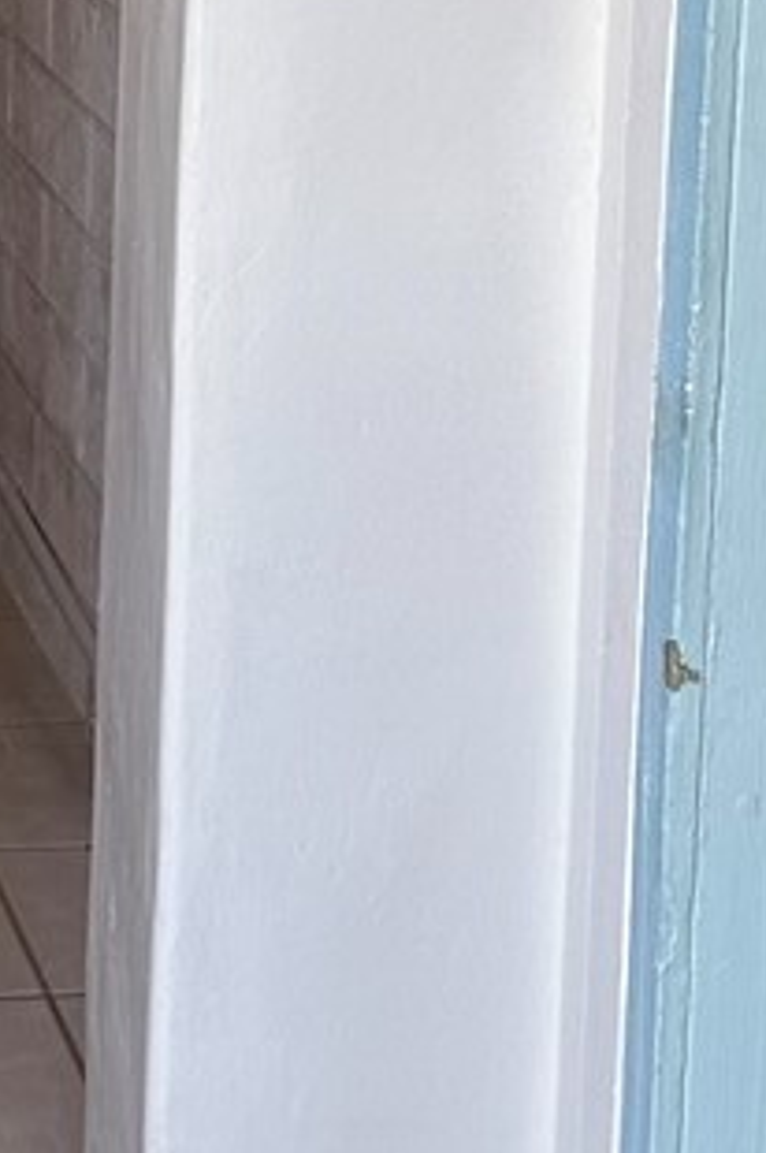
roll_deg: -2.6
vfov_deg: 15.6
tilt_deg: -9.3
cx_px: -152
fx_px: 4126
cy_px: -26
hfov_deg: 10.4
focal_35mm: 129
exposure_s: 1/121
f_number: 1.78
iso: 64
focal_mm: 6.86
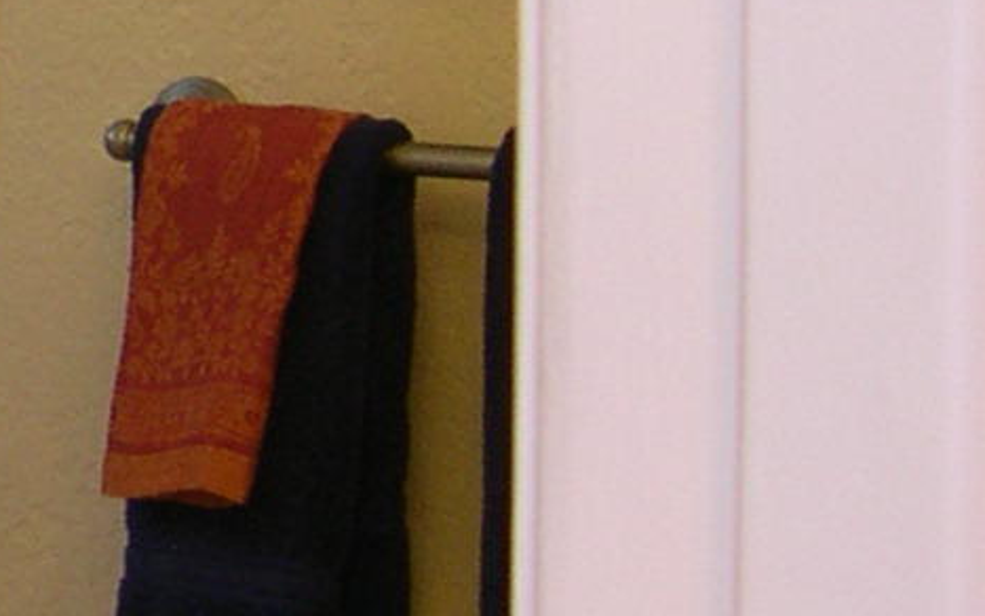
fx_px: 5262
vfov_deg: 6.6
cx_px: -1206
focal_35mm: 196
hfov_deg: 9.7
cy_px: -287
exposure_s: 1/60.5
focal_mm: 8
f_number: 2.8
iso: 100
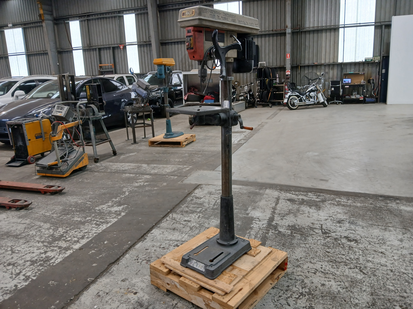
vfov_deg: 53.1
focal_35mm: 26
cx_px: 206
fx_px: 310
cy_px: 154
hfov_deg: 67.3
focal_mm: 3.98
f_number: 1.8
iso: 80
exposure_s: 1/50
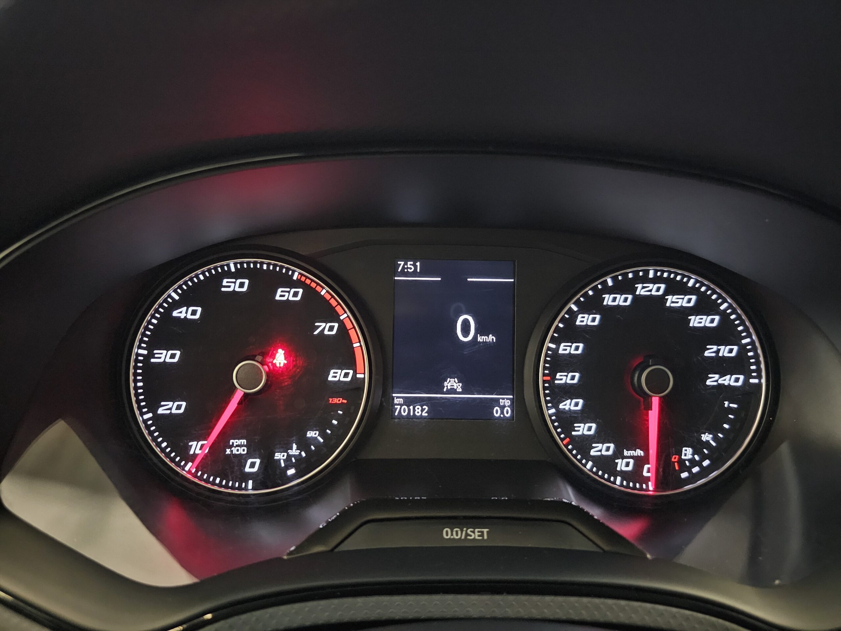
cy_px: 316
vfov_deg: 58.9
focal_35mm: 23
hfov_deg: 73.9
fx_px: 559
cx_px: 420
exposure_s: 1/17.5
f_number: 1.7
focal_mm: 6.3
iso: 1250
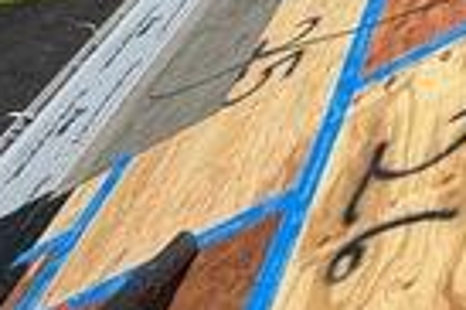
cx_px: 558
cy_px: -174
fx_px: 879
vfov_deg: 17.6
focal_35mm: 68
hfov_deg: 26.4
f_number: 2.2
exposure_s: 1/1017
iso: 20
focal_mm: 2.22
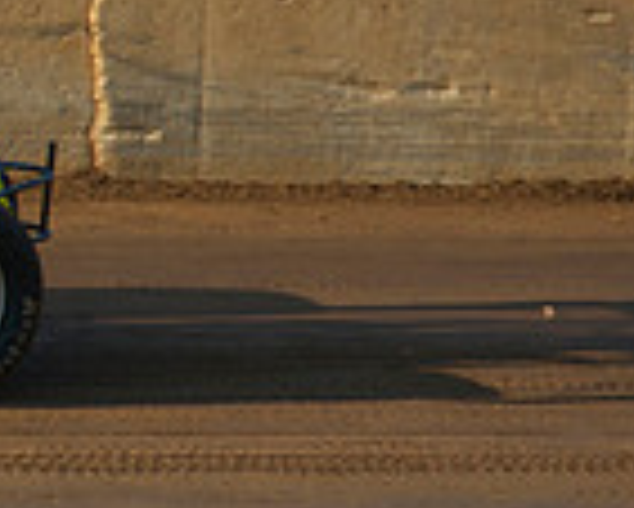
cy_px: 58
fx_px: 7623
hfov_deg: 4.7
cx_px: -508
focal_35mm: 406
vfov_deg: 3.8
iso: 200
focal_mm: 70
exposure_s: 1/500
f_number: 6.3
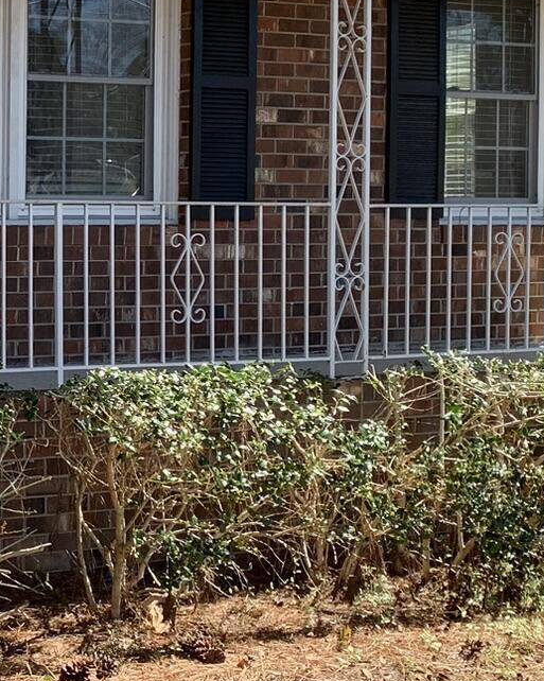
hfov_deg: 17.8
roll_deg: +0.1
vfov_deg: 23.5
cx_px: -153
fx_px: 1631
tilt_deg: +0.7
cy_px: 261
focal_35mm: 81
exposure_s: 1/483
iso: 25
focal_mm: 4.25
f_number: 1.8
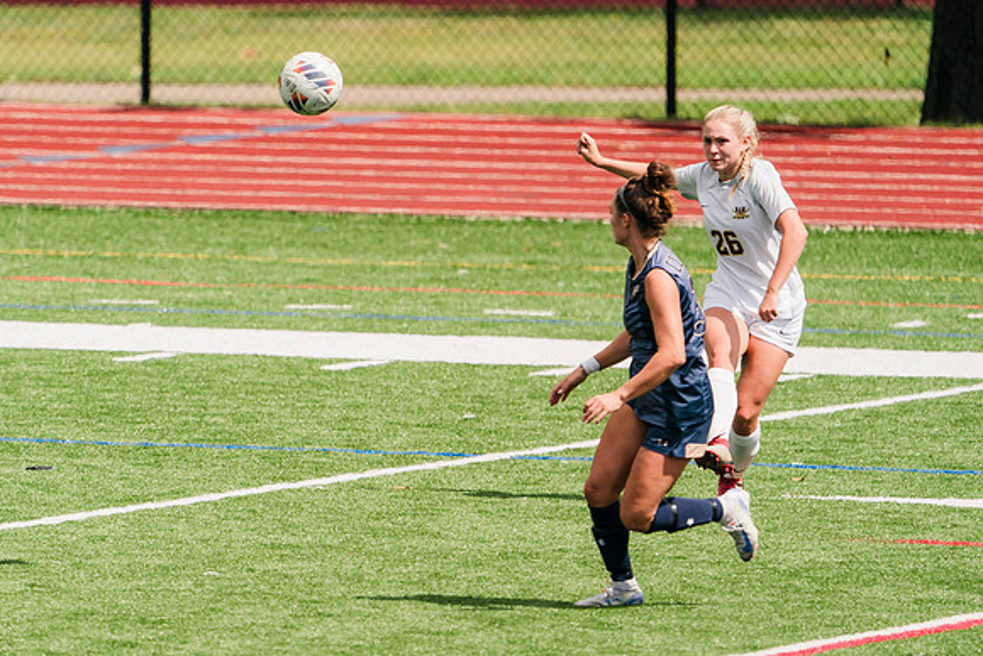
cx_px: 386
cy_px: 385
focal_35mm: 739
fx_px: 20195
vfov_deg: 1.9
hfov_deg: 2.8
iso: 250
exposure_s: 1/1600
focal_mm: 600
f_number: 6.3
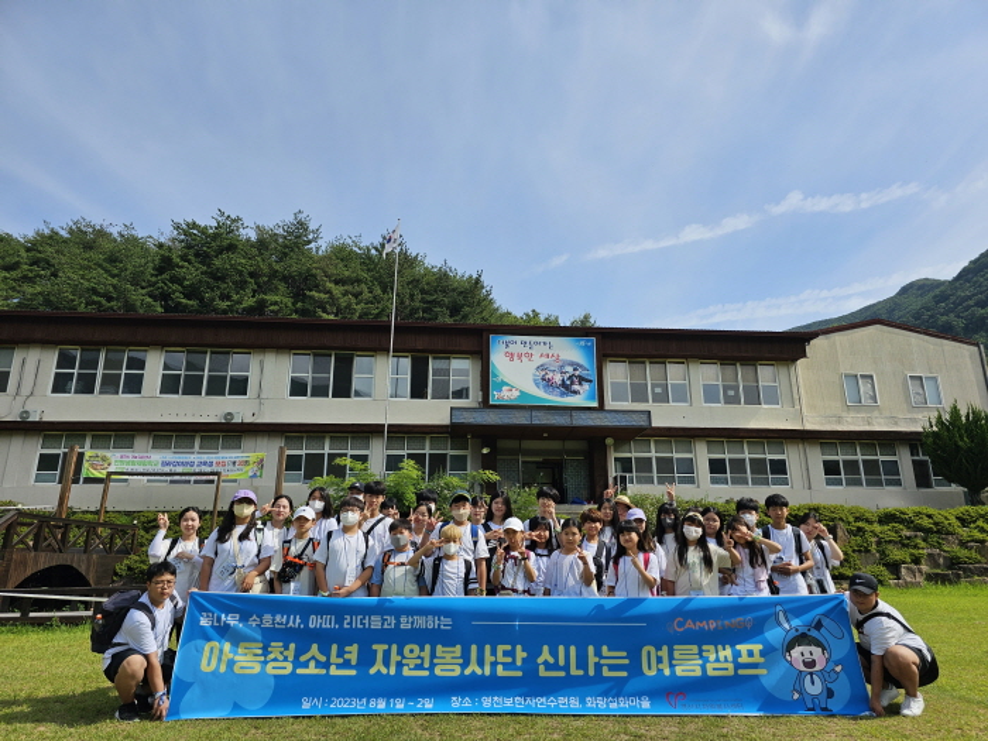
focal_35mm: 23
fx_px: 656
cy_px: 370
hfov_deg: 73.9
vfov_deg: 58.9
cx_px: 494
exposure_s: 1/1044
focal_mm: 6.3
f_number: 1.7
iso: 10
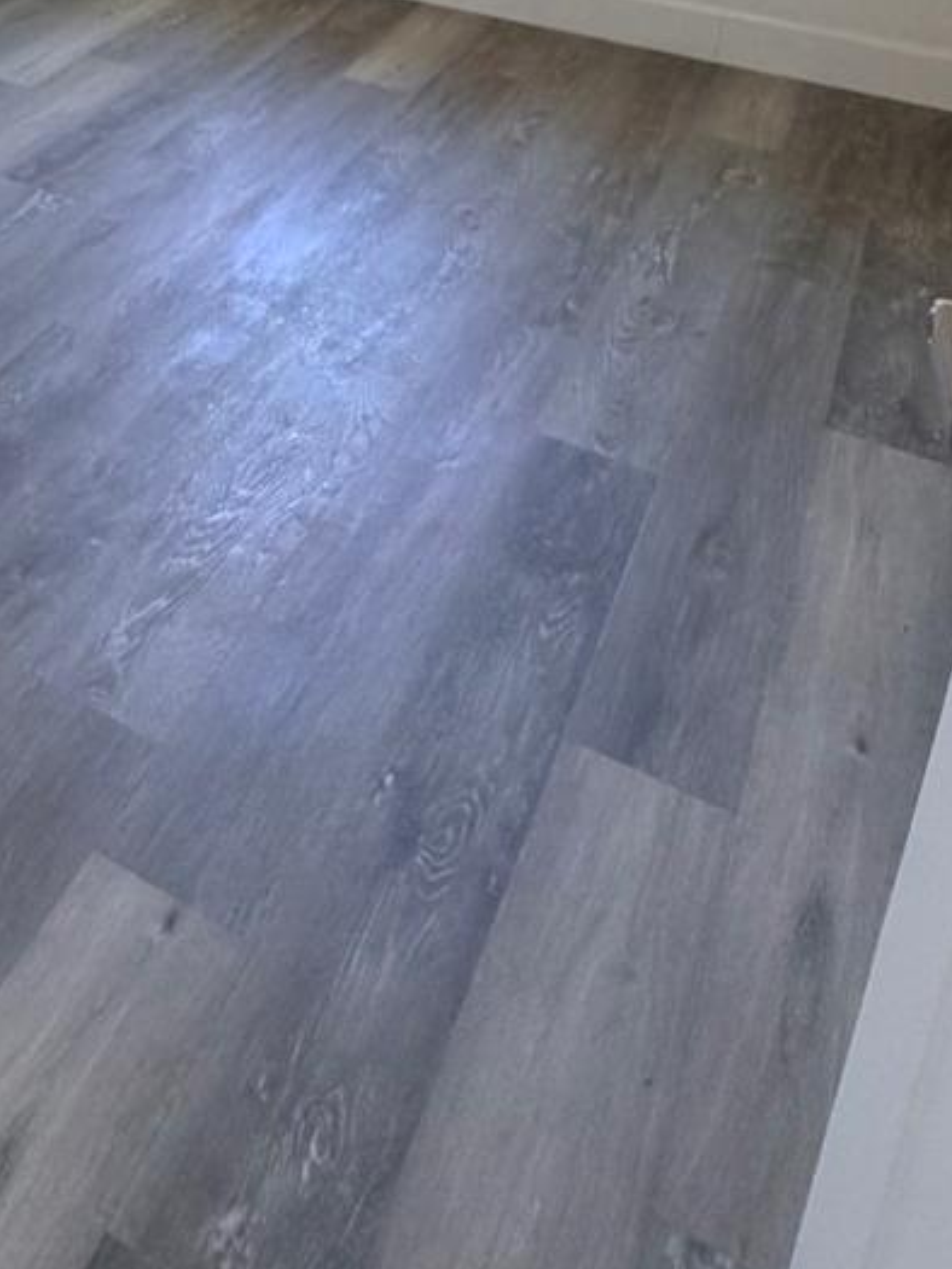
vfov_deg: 40.4
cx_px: 40
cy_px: -30
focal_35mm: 40
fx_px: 1466
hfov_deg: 33.4
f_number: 2.2
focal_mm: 2.22
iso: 250
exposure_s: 1/120
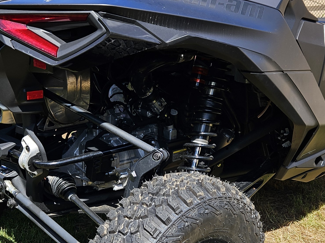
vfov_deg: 23.6
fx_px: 582
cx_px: 151
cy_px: 141
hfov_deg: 31.2
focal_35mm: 62
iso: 25
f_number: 1.8
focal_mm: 5.4
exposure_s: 1/1096
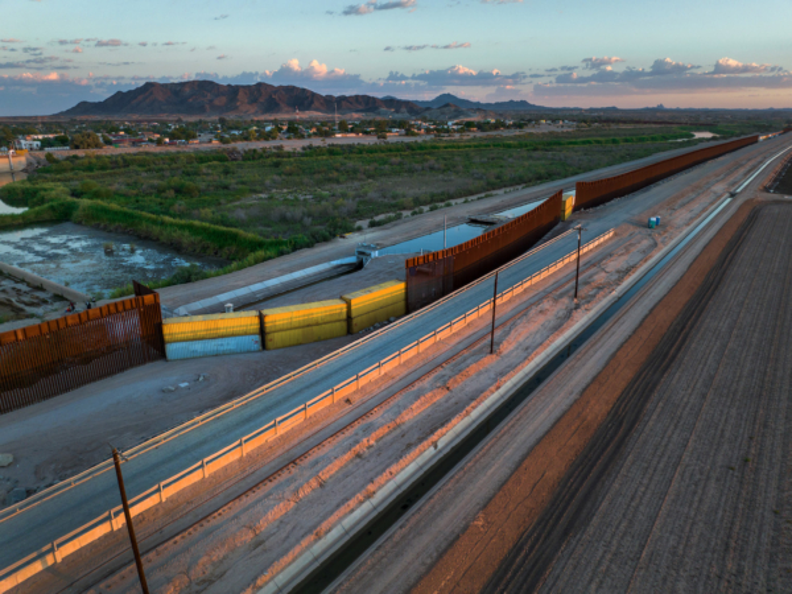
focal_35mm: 24
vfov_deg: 56.8
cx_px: 396
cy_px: 297
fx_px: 549
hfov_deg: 71.6
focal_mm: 12.29
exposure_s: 1/200
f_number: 2.8
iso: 120
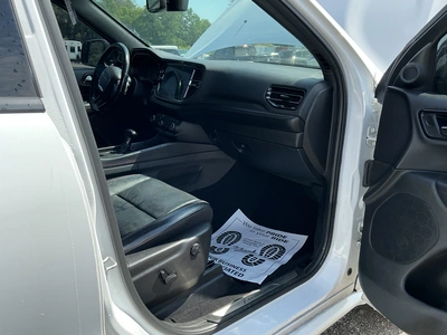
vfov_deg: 49.7
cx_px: 224
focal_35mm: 28
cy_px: 168
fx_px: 362
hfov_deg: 63.4
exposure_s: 1/403
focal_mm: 3
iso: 25
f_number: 1.8
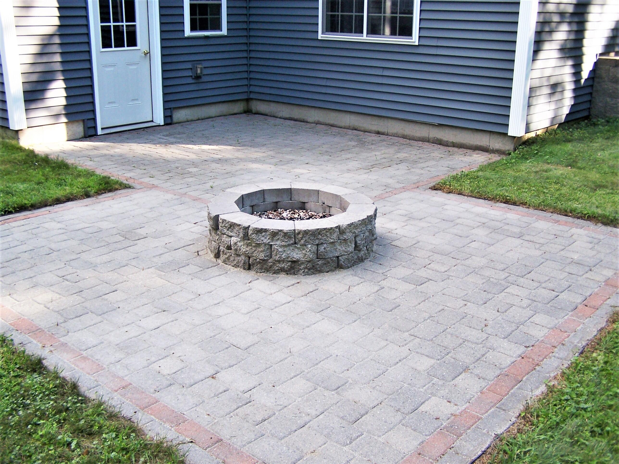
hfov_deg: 49.0
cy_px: 232
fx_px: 680
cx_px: 310
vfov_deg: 37.7
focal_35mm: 38
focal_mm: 6.3
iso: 80
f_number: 2.8
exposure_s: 1/125
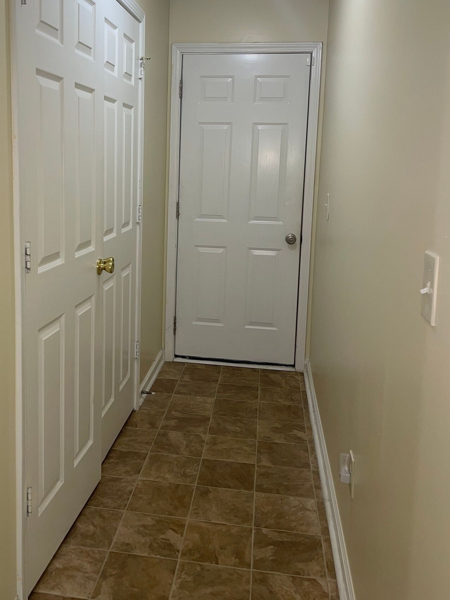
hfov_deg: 41.4
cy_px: 231
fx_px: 589
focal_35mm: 34
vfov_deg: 53.4
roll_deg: -1.5
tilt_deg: -6.1
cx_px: 158
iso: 40
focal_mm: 5.1
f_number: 1.6
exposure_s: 1/28
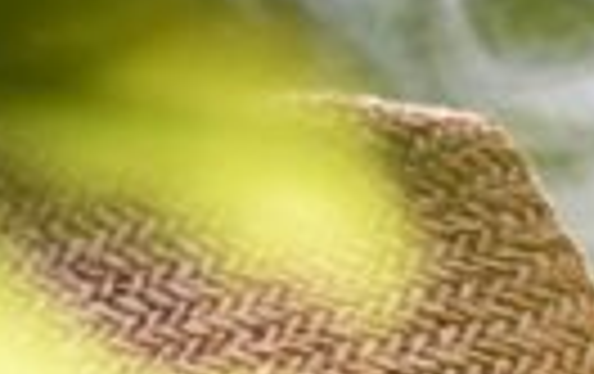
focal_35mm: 1241
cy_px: 1032
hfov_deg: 1.7
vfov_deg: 1.1
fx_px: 20124
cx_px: 513
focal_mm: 140
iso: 640
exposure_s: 1/640
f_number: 2.8
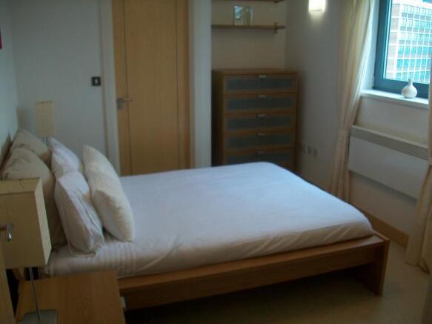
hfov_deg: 54.0
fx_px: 424
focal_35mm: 34
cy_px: 162
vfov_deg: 41.8
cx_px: 216
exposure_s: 1/60
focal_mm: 5.7
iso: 99
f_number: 2.8
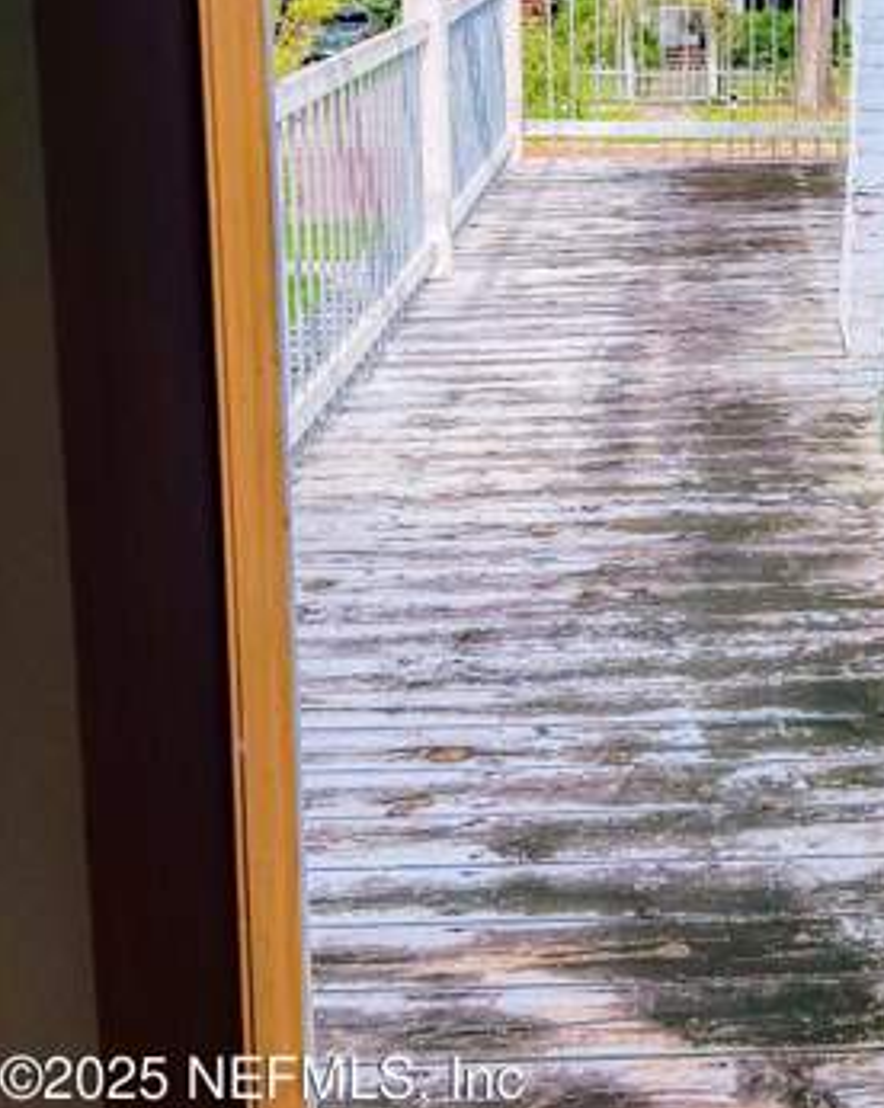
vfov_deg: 37.4
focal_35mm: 47
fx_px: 1540
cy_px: 147
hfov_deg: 30.9
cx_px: 762
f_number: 1.5
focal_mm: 5.7
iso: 50
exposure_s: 1/1150
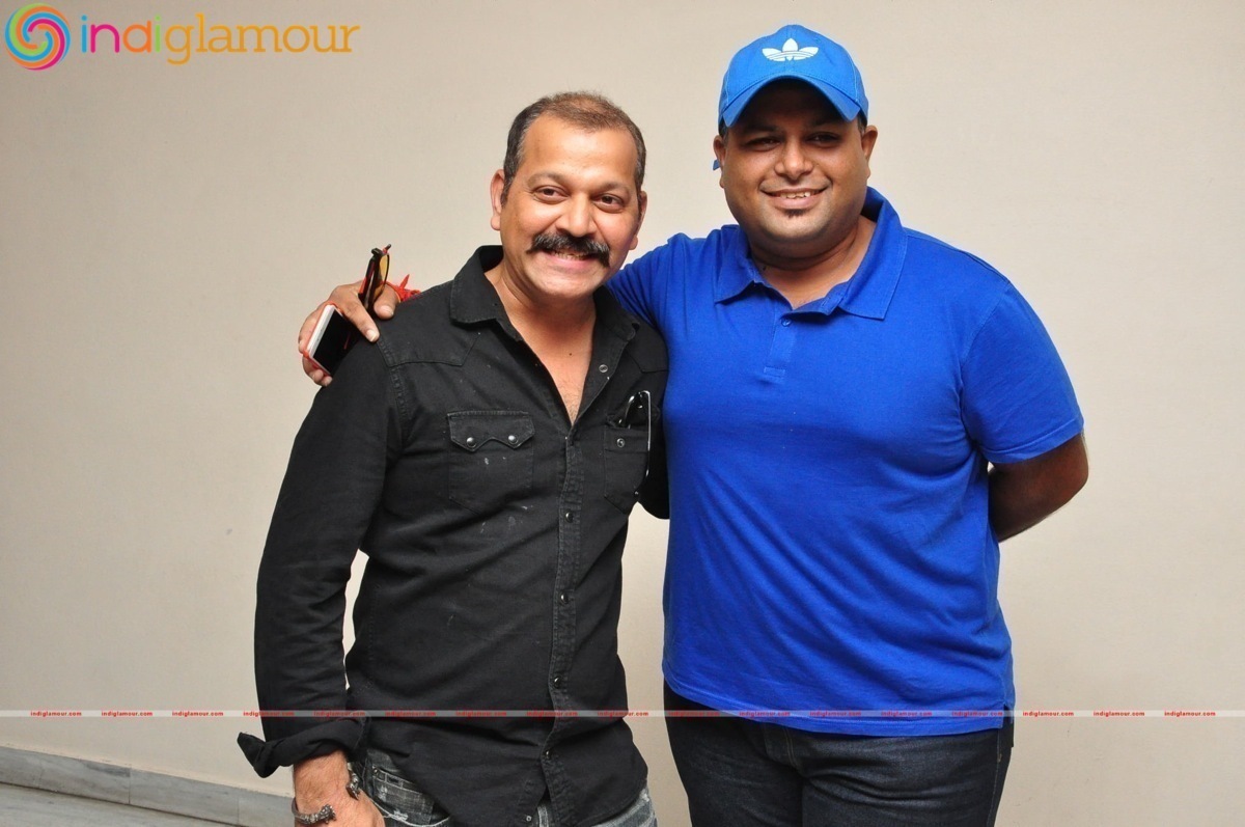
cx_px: 622
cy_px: 414
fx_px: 1295
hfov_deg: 51.3
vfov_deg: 35.4
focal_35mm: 38
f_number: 9
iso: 1600
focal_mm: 25
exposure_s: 1/125
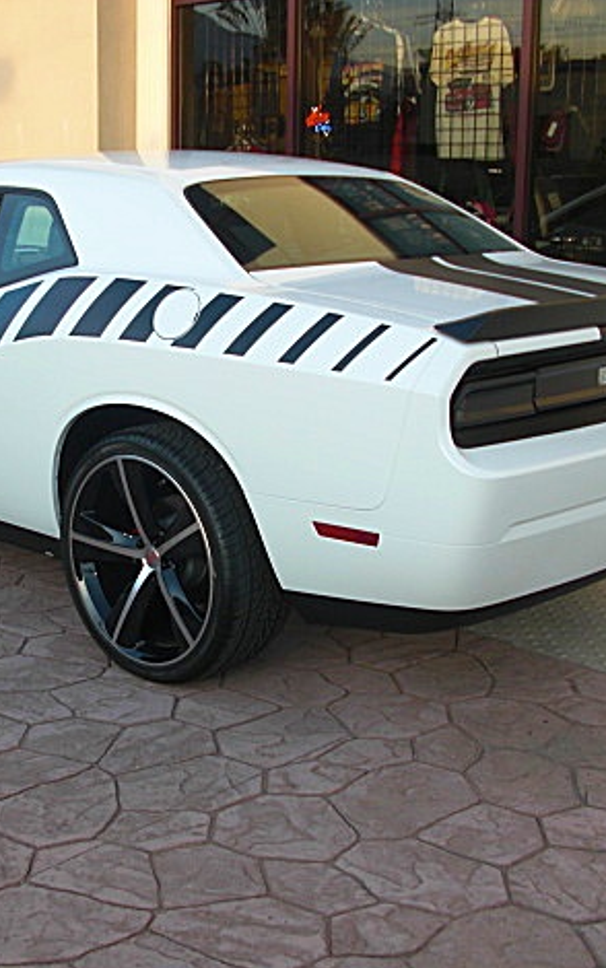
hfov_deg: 24.6
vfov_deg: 38.9
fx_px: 1373
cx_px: 153
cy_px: 492
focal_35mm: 52
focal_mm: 6.3
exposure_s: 1/80
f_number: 2.8
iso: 50
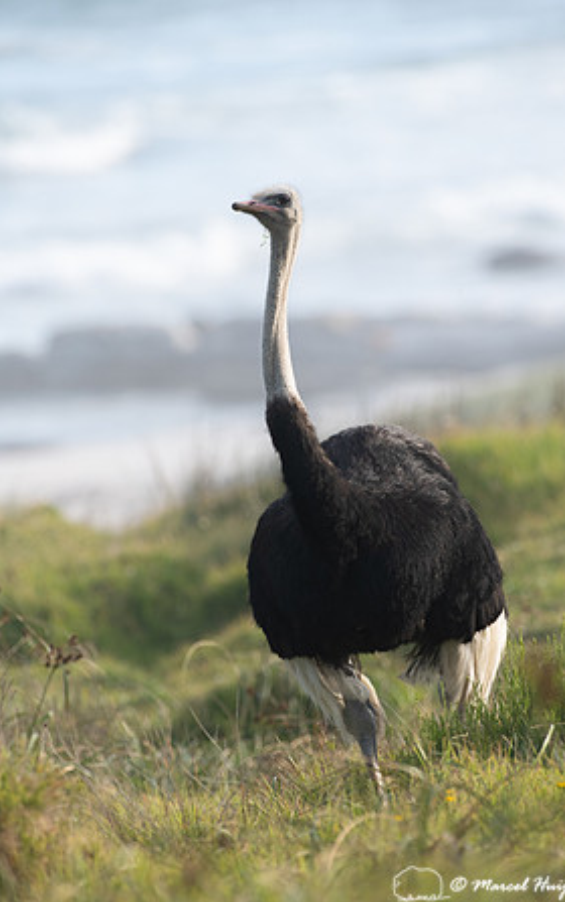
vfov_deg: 3.4
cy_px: 452
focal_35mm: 615
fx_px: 15127
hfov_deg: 2.1
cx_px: 301
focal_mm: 600
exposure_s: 1/640
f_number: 9
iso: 800
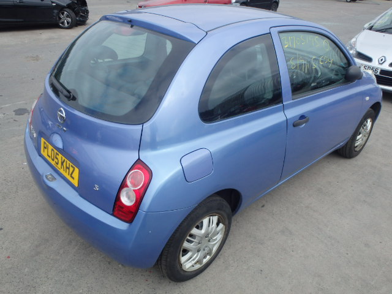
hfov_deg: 63.4
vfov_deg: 49.7
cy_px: 147
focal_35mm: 28
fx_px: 317
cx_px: 196
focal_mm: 5
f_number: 3.9
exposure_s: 1/500
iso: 125
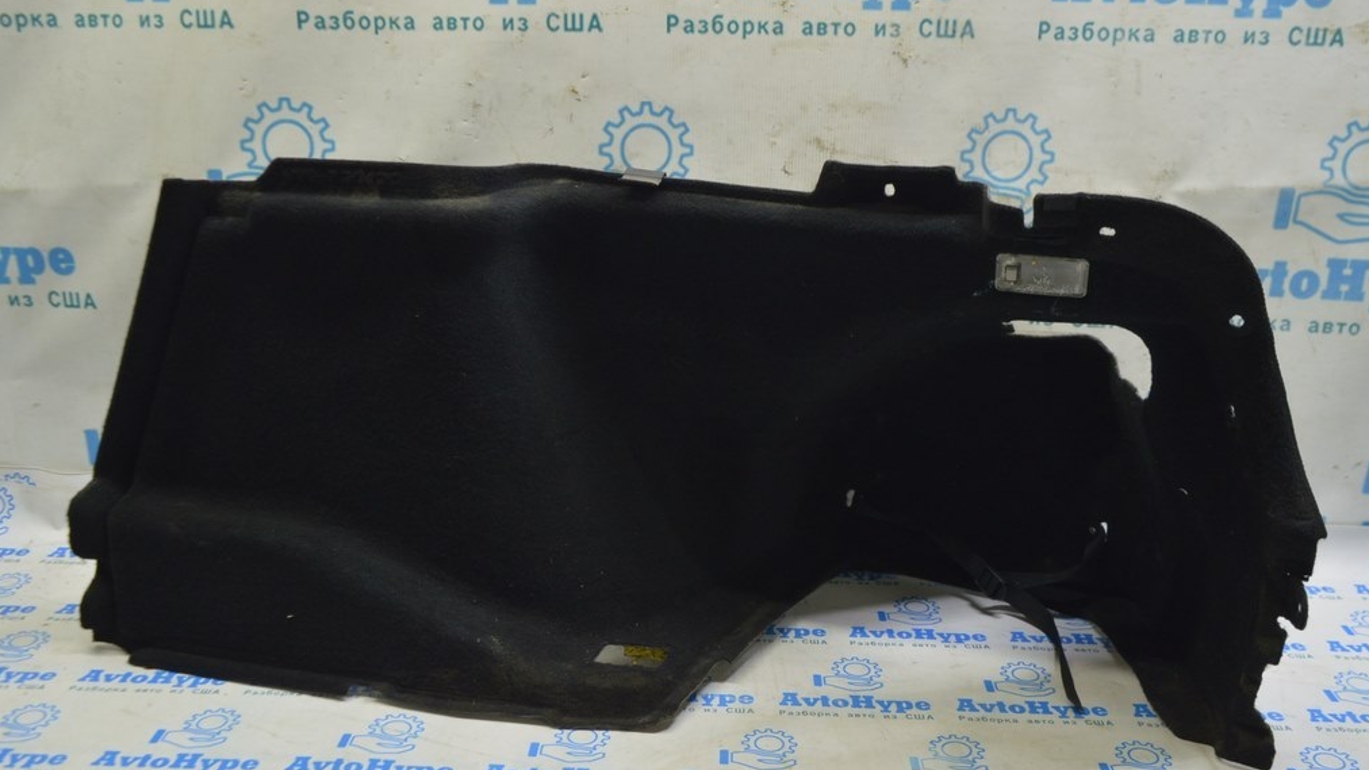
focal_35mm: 37
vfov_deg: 32.3
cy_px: 454
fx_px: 1326
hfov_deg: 54.6
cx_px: 686
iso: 400
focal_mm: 23
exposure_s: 1/20
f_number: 5.6
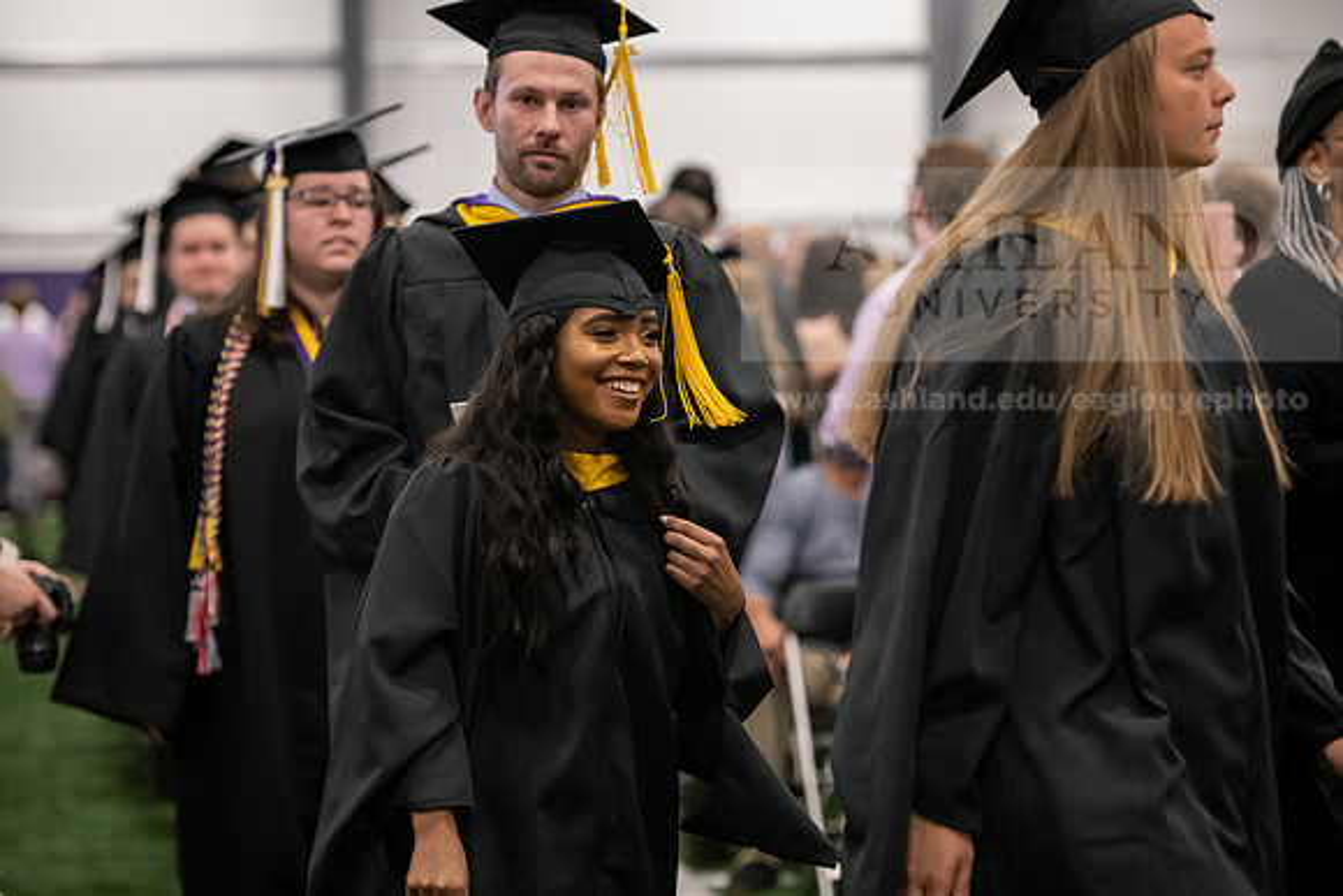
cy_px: 448
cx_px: 672
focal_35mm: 116
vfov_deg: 11.8
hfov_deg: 17.6
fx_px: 4328
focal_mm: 116
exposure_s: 1/200
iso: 3200
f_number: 3.2
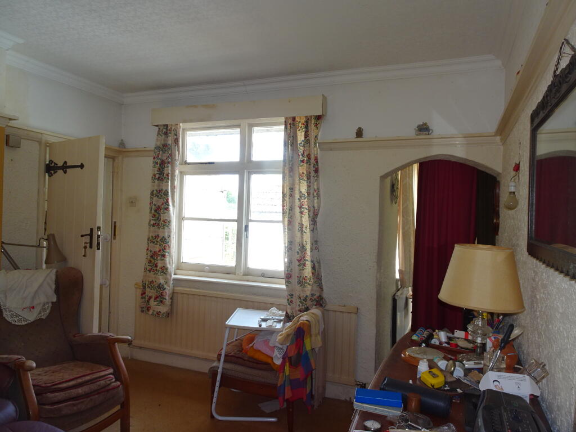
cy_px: 216
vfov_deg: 56.8
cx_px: 288
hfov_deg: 71.6
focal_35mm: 24
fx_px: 399
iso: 80
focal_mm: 4.1
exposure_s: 1/50
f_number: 3.5
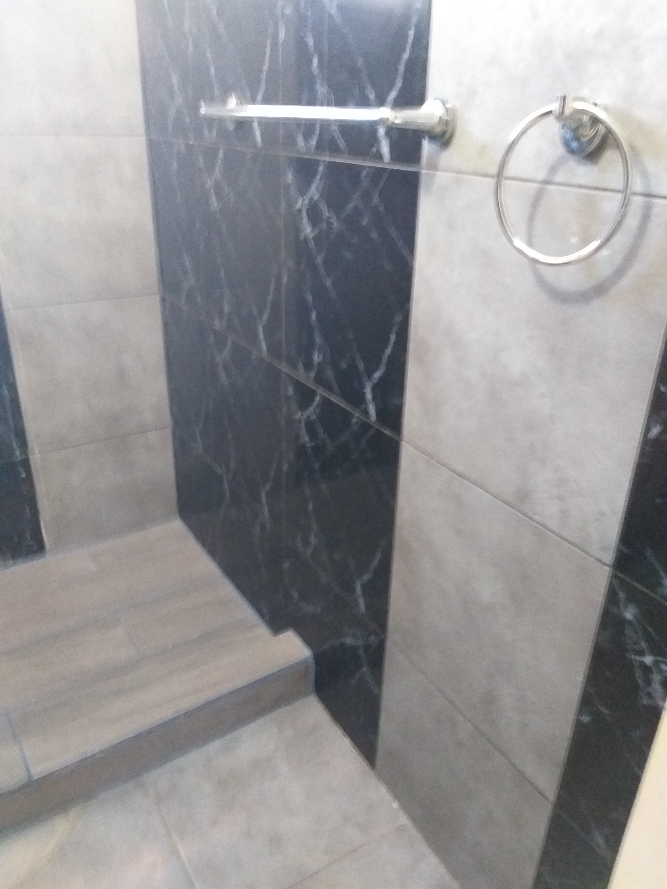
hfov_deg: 53.1
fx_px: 668
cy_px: 444
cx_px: 334
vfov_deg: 67.3
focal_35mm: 26
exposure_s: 1/20
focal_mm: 3.93
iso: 500
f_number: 1.7
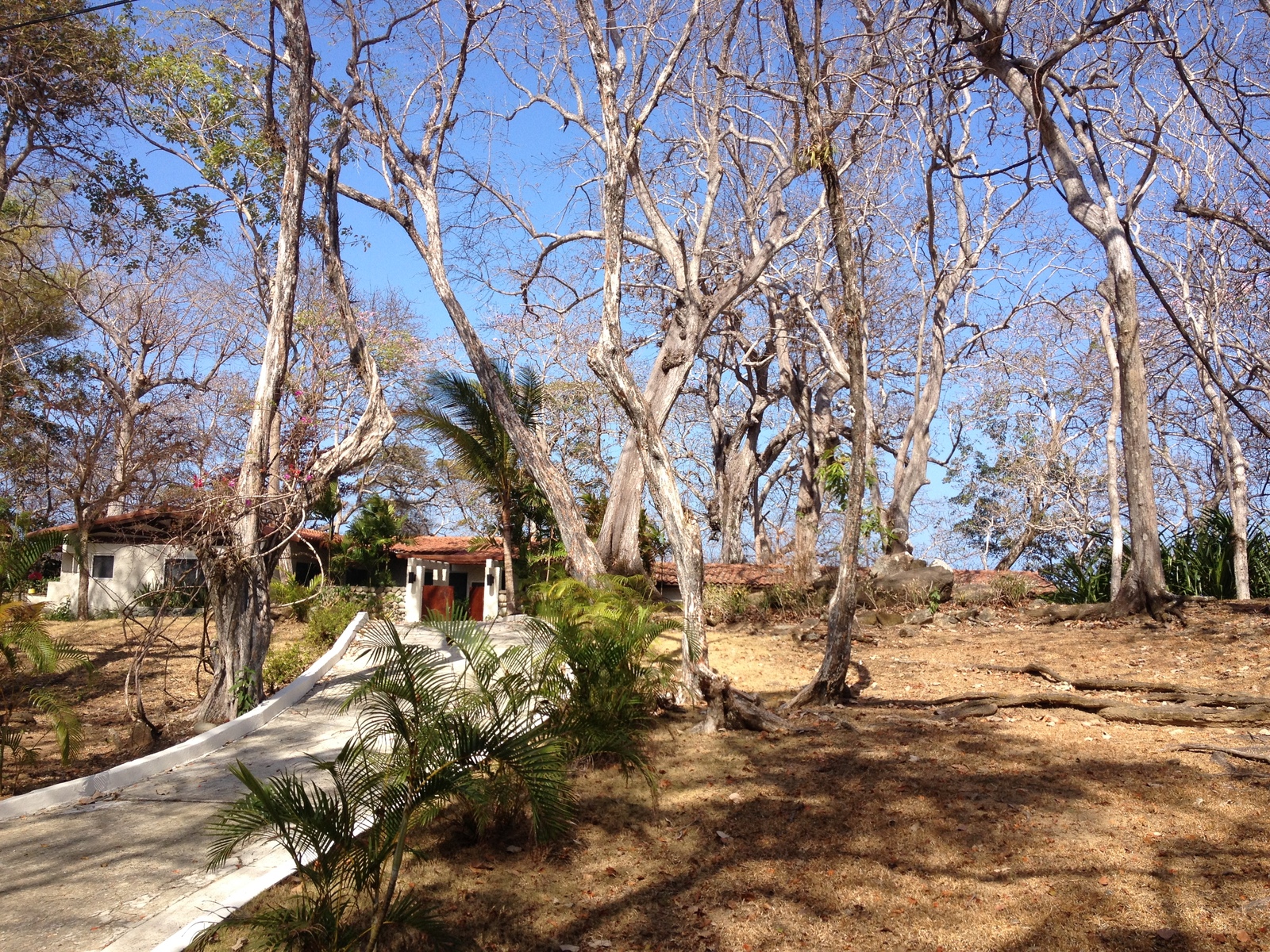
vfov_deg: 40.7
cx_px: 635
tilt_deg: +3.8
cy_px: 476
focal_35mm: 35
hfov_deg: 52.6
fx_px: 1284
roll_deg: -1.0
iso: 50
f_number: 2.4
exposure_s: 1/1175
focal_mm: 4.28
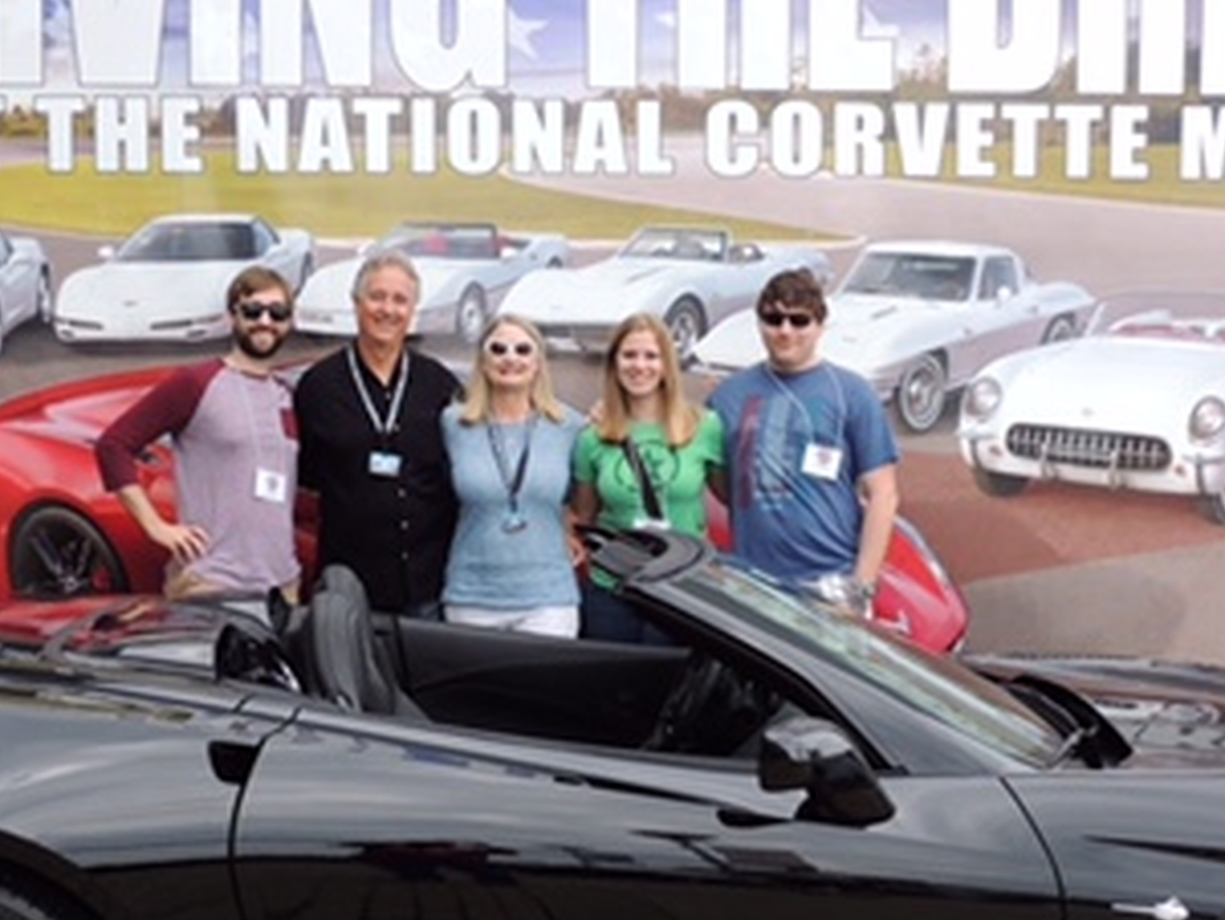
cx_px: 586
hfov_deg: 37.5
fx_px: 1806
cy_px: 537
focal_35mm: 51
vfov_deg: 28.5
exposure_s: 1/400
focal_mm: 4.3
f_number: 3
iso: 100
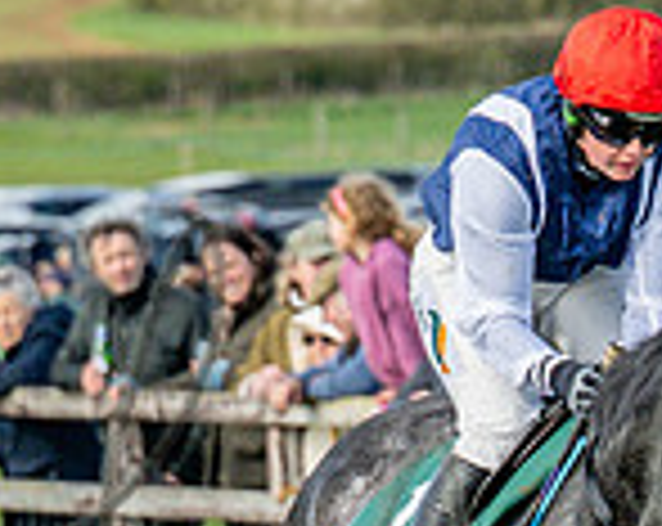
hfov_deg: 2.0
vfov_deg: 1.6
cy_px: 641
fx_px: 18517
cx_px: 1875
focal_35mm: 947
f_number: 4.5
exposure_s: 1/1600
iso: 400
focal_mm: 125
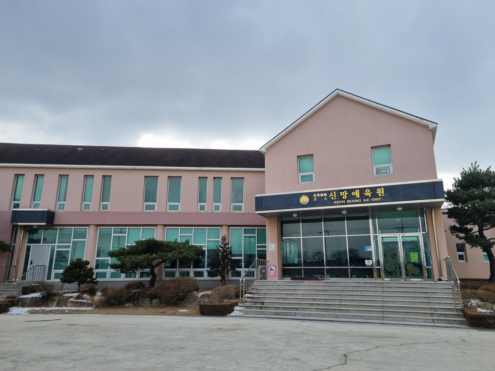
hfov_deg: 67.3
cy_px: 186
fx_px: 372
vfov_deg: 53.1
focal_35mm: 26
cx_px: 248
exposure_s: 1/1080
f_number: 1.8
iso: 50
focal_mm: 5.4
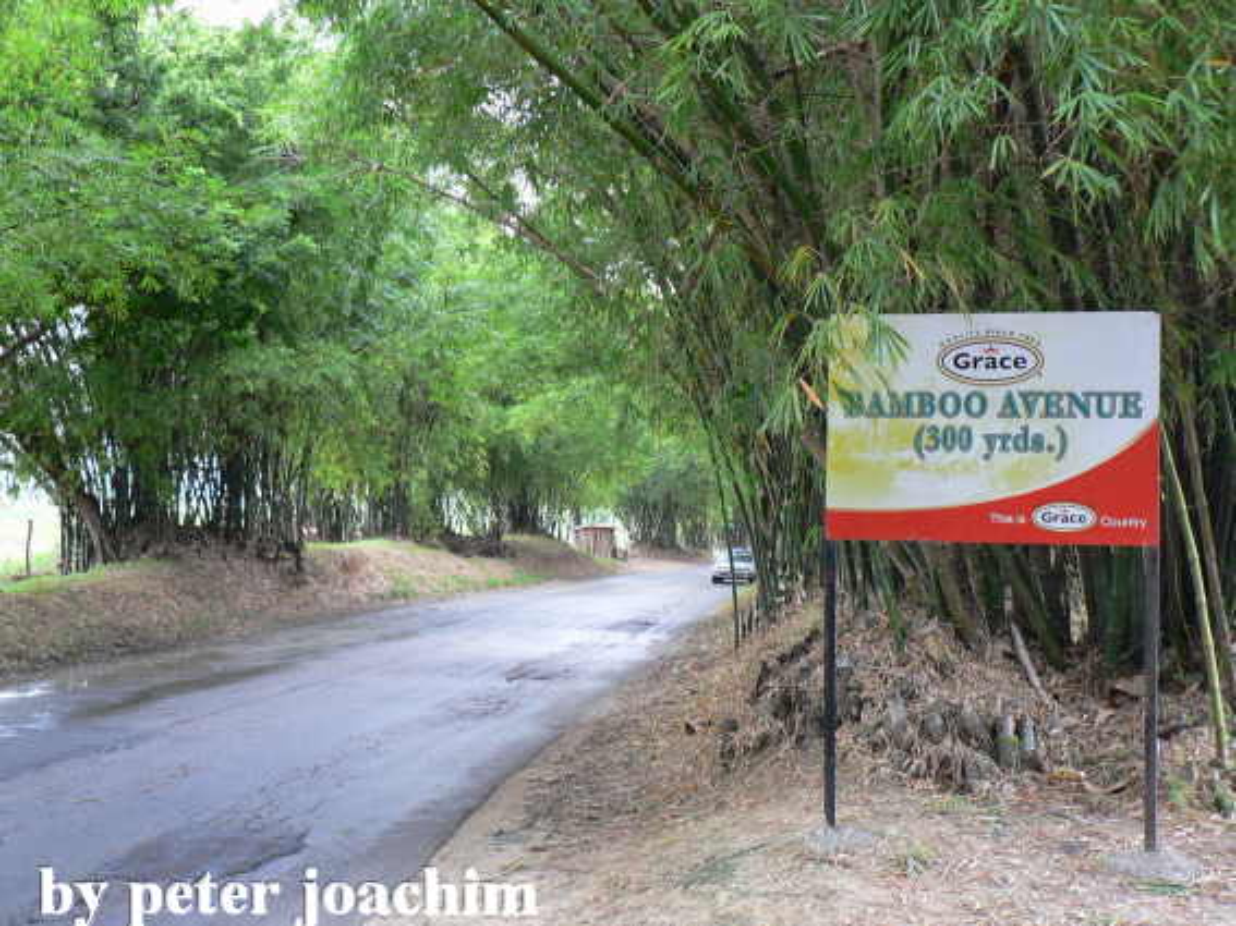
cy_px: 463
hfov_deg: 34.4
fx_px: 1999
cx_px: 618
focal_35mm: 56
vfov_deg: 26.1
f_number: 3.2
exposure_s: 1/30
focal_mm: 9.6
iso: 150
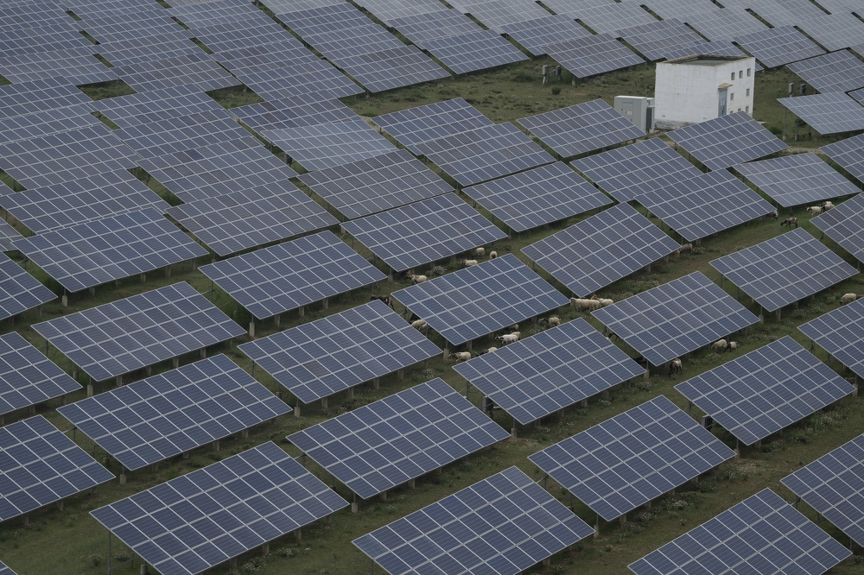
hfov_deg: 11.4
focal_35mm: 180
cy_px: 288
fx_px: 4318
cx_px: 432
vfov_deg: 7.6
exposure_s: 1/2000
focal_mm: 120
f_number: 2.8
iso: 80
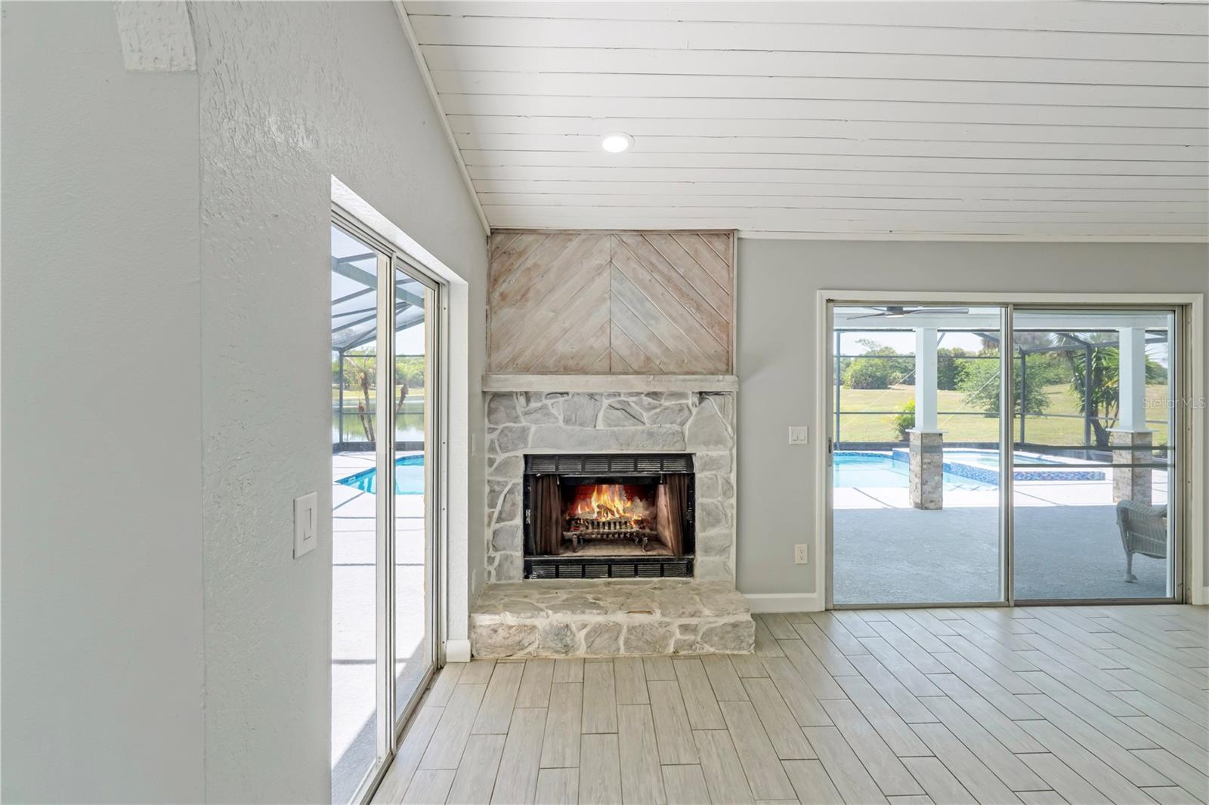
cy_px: 402
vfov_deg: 72.0
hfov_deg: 95.0
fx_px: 554
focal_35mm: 16
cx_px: 604
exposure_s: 1/1000
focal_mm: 11
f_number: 9
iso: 250
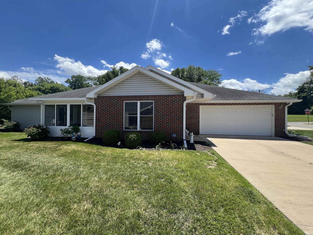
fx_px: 118
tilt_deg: +0.1
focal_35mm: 13
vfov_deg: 89.9
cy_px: 118
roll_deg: -0.5
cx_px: 156
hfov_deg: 106.2
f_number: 1.8
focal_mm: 1.57
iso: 32
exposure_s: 1/727
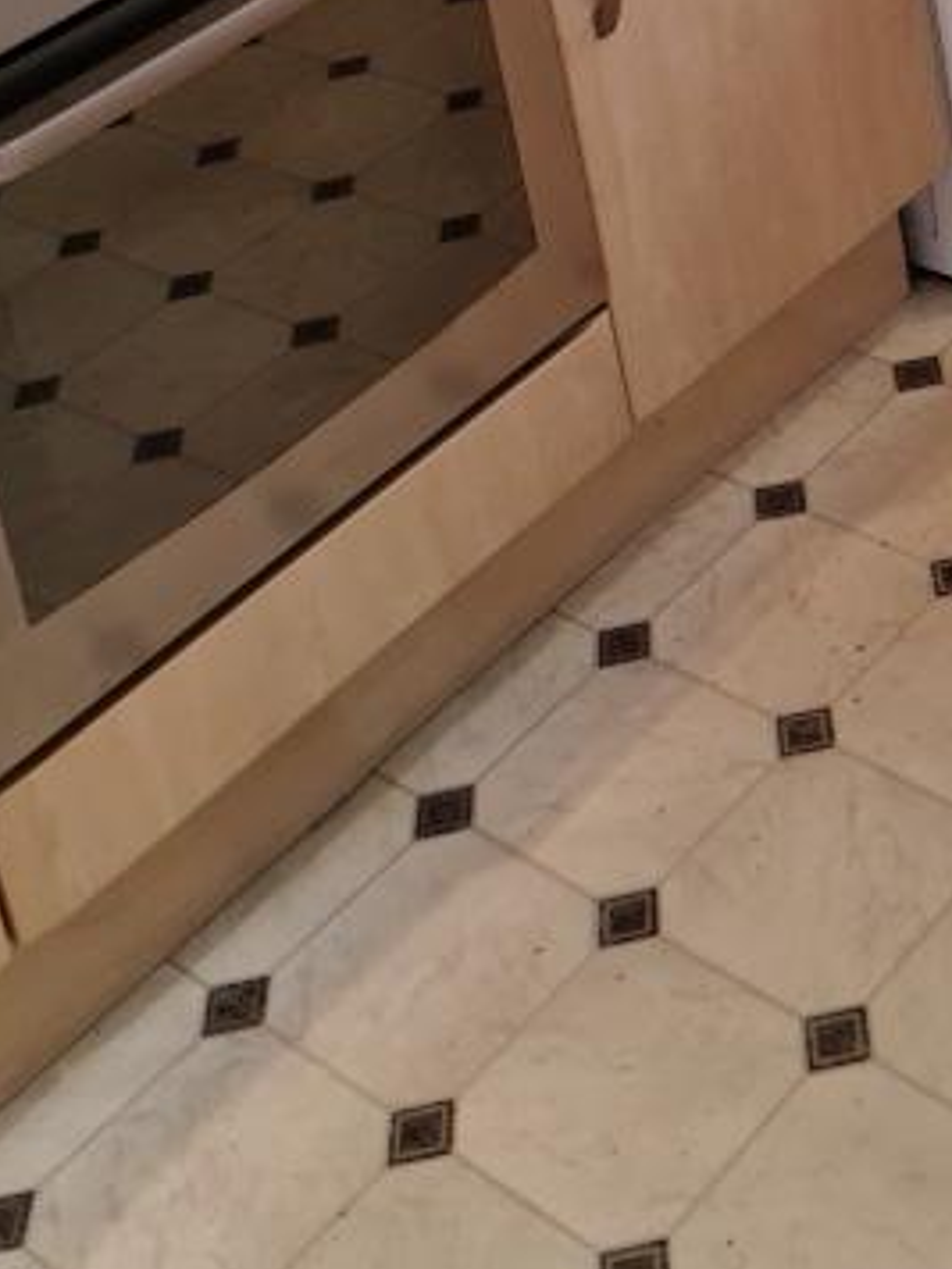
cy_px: -499
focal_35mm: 72
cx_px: 899
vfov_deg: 23.1
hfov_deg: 20.0
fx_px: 2640
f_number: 1.8
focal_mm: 7
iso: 64
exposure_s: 1/50
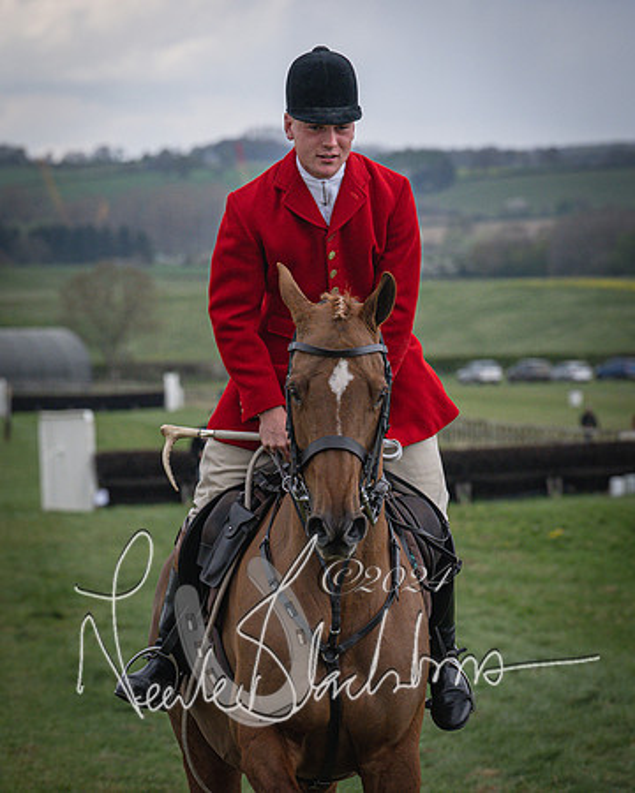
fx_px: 5250
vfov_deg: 8.6
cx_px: 318
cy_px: 530
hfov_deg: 6.9
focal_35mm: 223
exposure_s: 1/2500
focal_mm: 115
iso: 800
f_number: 4.5
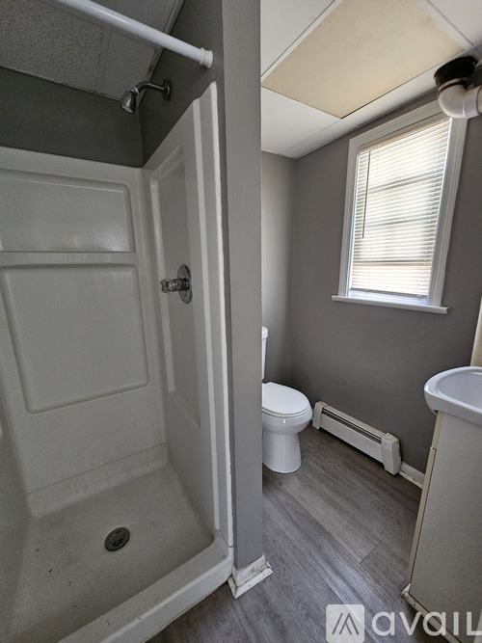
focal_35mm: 13
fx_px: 241
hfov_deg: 89.9
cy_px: 322
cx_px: 241
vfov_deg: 106.2
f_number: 2.2
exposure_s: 1/30
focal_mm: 2.2
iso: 500
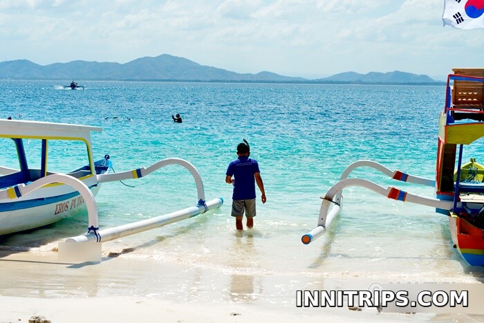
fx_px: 1076
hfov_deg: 25.4
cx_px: 242
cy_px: 162
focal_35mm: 80
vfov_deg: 17.1
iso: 250
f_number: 13
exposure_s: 1/640
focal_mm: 80
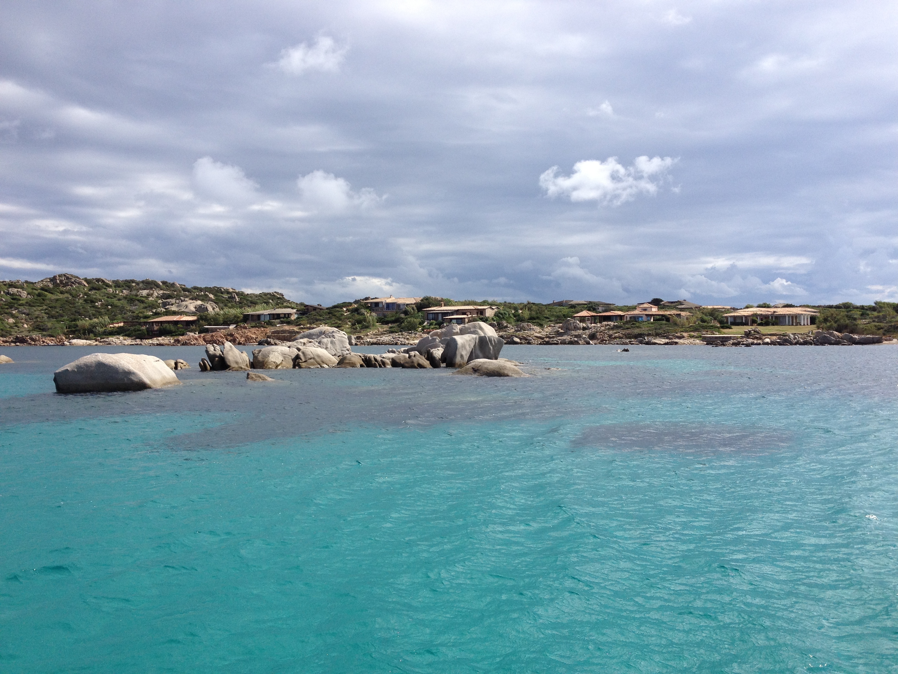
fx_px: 908
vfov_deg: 40.7
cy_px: 337
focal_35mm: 35
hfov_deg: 52.6
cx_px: 449
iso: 64
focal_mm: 4.28
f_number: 2.4
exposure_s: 1/2045
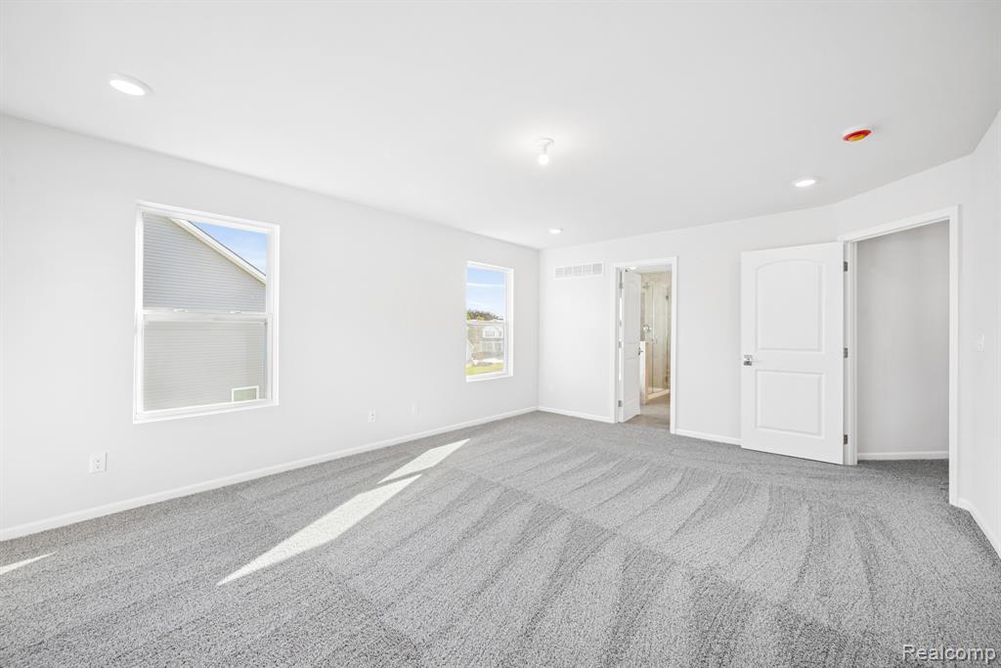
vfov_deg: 81.2
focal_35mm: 14
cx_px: 500
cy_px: 334
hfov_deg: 104.2
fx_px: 389
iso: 100
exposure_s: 1/10
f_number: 9
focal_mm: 14
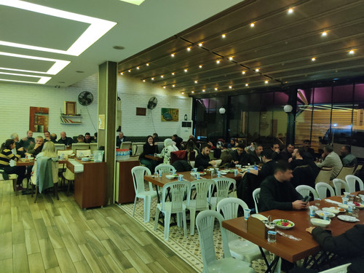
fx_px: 273
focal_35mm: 26
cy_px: 136
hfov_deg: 67.3
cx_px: 182
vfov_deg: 53.1
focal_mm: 4.74
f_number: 1.79
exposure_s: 1/20
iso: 737
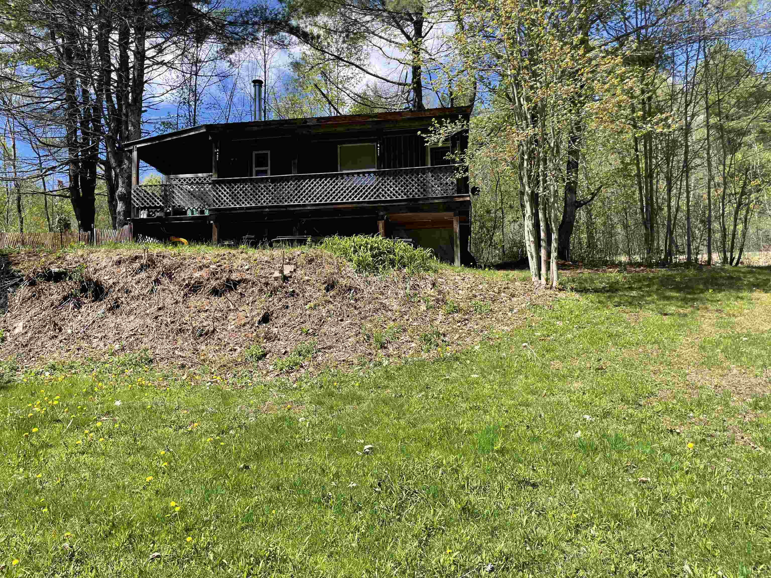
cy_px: 289
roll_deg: +1.5
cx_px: 386
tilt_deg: +7.4
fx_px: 579
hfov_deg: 67.3
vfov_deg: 53.1
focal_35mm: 26
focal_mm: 4.2
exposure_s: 1/1473
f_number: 1.6
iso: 32
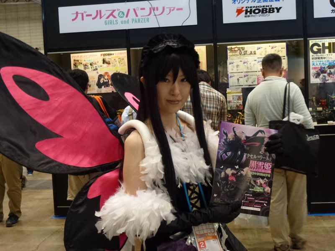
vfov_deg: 32.2
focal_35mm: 45
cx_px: 168
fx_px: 435
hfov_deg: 42.1
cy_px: 126
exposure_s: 1/15
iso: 400
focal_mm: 8
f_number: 4
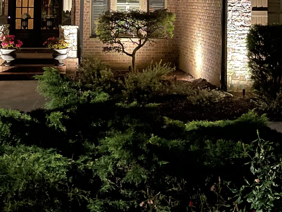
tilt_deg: -0.1
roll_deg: -0.7
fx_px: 603
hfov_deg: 26.3
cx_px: 146
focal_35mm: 74
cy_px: -16
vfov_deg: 19.1
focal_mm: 5.1
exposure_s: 1/5
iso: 1000
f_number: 1.6
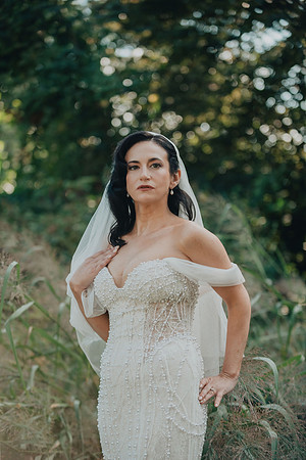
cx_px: 153
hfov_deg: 17.5
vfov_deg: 26.0
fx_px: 994
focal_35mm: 78
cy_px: 230
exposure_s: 1/3200
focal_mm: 78
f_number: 2.8
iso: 800
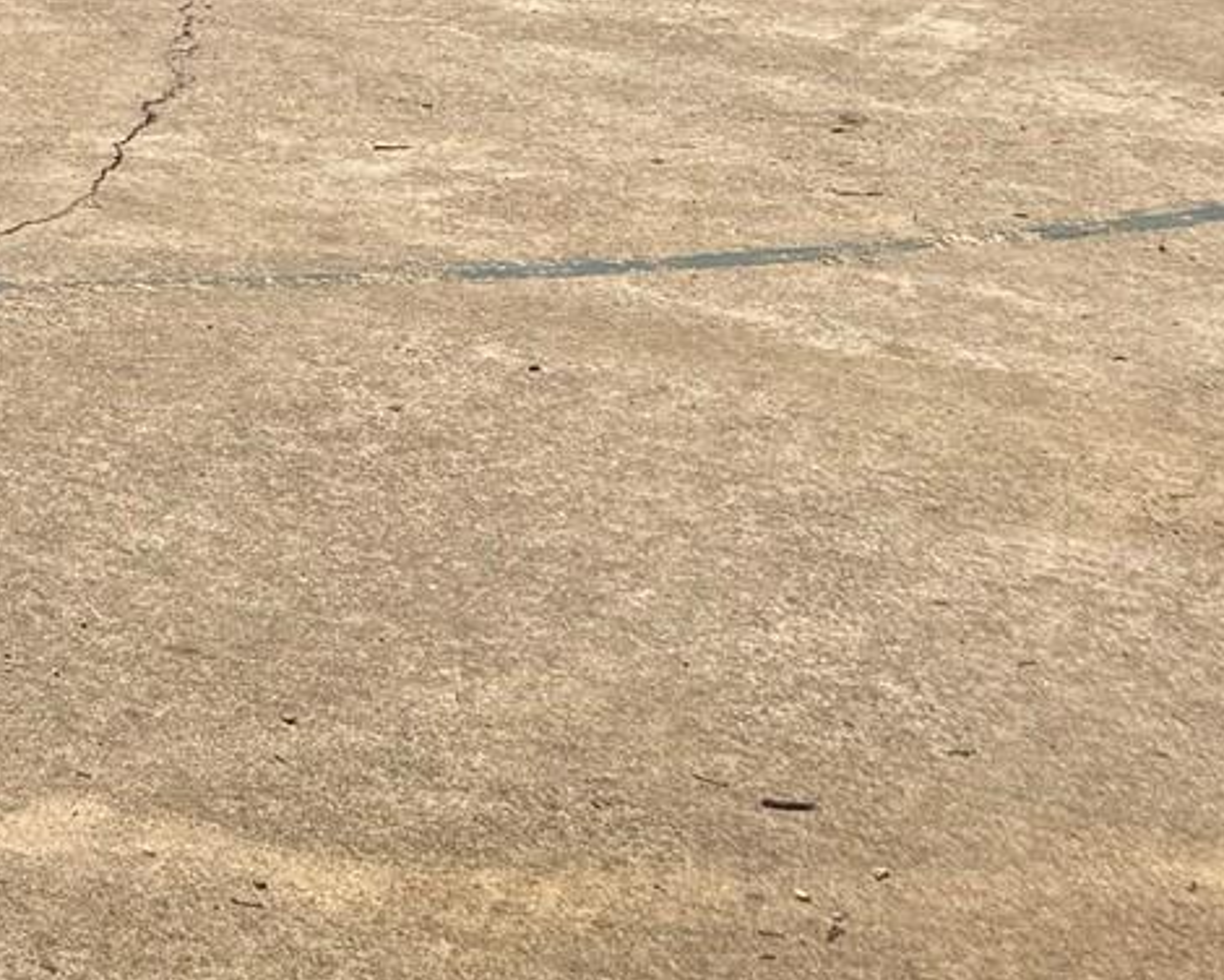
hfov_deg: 16.4
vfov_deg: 13.5
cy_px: -800
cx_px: -849
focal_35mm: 102
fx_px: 3695
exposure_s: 1/7092
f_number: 1.78
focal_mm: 6.76
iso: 80
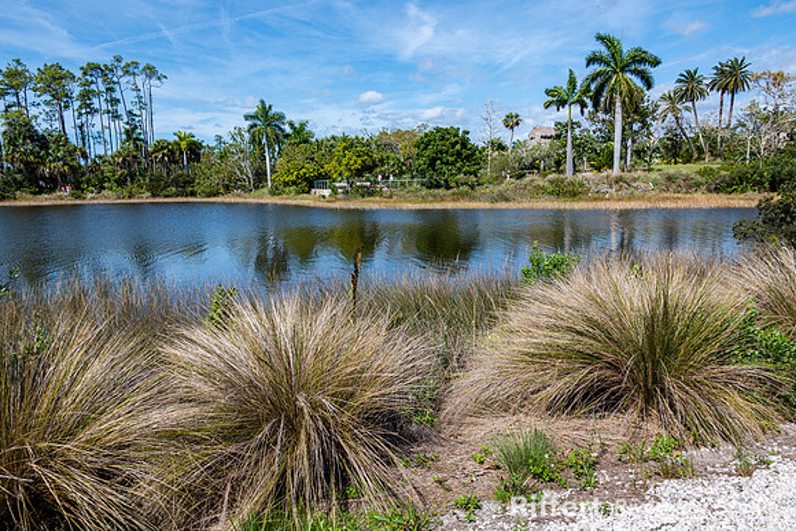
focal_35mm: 28
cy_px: 266
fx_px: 619
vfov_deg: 46.4
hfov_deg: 65.5
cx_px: 398
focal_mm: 28
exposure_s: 1/160
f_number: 8
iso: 64
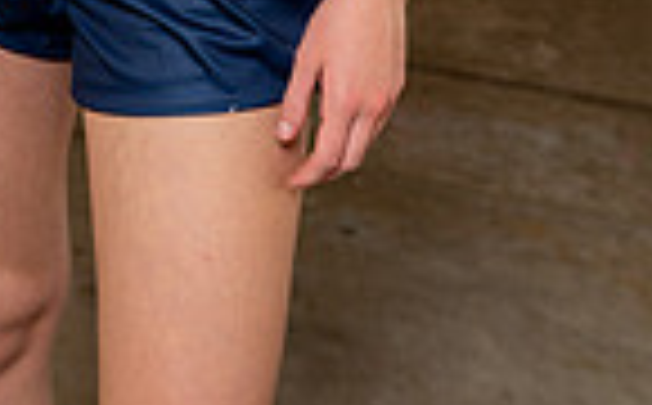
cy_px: -526
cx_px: 139
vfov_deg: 9.1
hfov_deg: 16.0
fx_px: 2306
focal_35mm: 130
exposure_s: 1/250
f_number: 5
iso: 100
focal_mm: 41
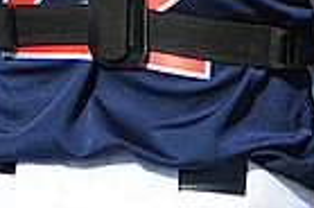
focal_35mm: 1884
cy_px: -207
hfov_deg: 1.1
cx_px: 599
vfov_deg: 0.7
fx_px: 16395
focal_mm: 300
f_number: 4
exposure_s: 1/1600
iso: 200
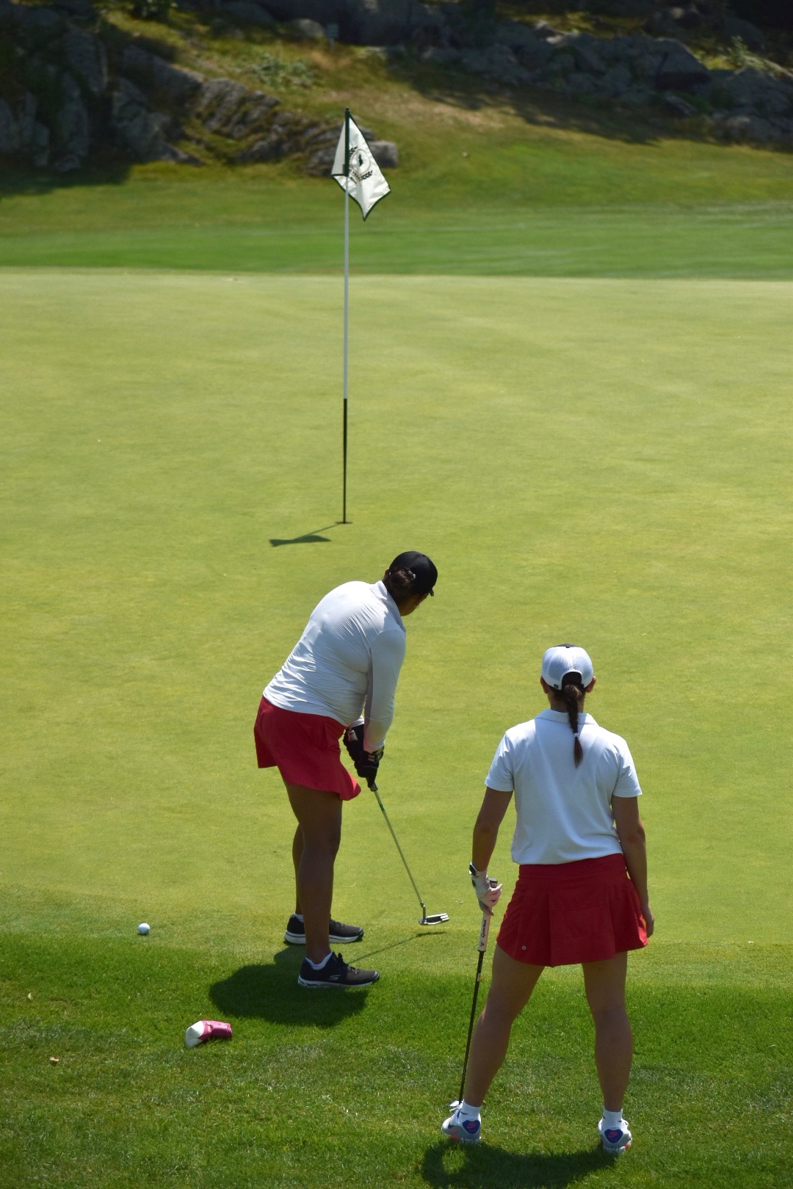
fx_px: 5947
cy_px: 594
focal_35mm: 180
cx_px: 396
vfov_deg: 11.4
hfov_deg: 7.6
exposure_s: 1/4000
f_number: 5.6
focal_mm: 120
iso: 200
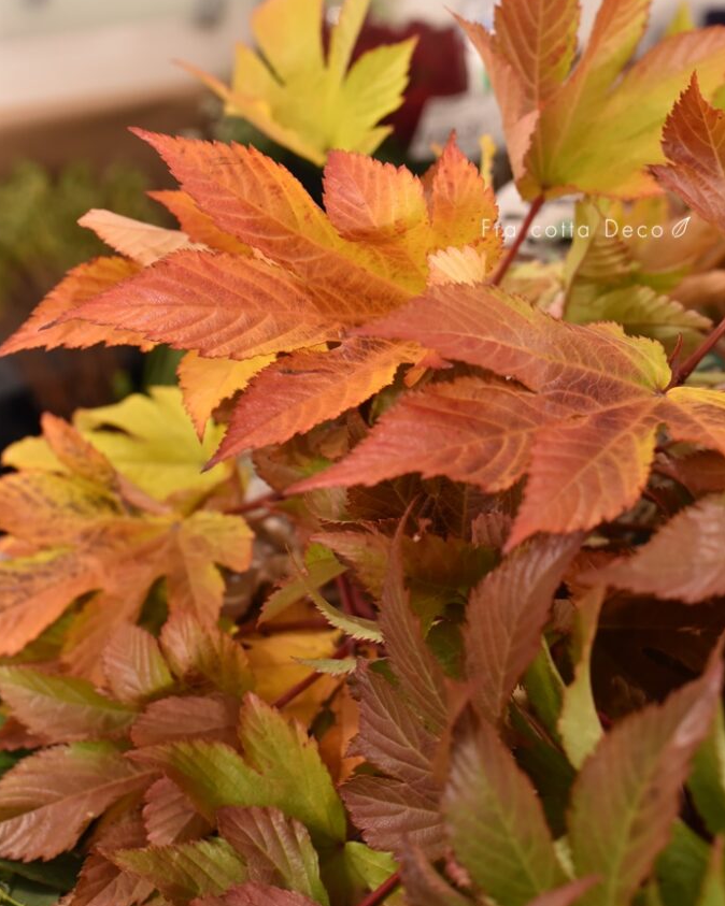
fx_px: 1529
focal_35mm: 57
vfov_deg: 32.9
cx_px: 362
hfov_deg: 26.7
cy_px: 363
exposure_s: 1/20
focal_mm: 50
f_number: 5.6
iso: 2500
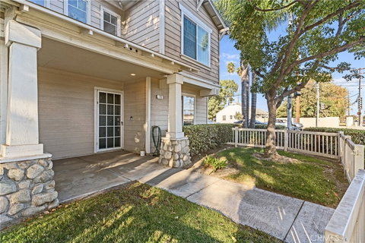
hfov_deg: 93.3
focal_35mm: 17
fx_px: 172
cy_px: 122
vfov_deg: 70.4
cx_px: 182
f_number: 7.1
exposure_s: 1/40
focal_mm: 17
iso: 320
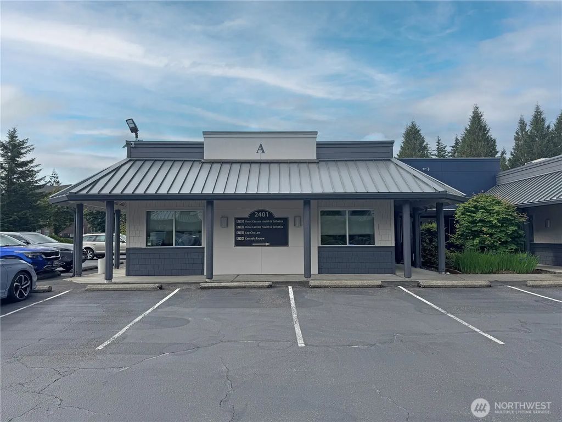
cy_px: 211
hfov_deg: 71.6
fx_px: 390
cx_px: 281
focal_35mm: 24
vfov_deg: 56.8
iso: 80
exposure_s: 1/6410
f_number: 1.78
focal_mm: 6.76
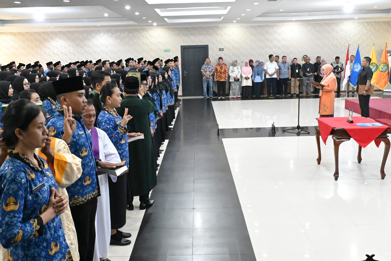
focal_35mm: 36
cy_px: 130
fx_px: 391
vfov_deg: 36.9
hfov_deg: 53.1
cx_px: 196
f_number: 7.1
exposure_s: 1/125
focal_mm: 24
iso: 20000
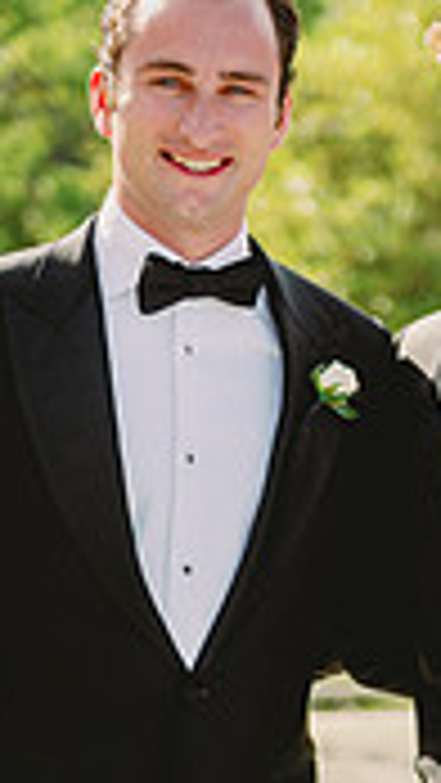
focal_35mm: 189
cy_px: 688
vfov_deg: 11.3
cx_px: 331
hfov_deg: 6.4
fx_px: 3925
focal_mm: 70
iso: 200
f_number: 2.8
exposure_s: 1/3200
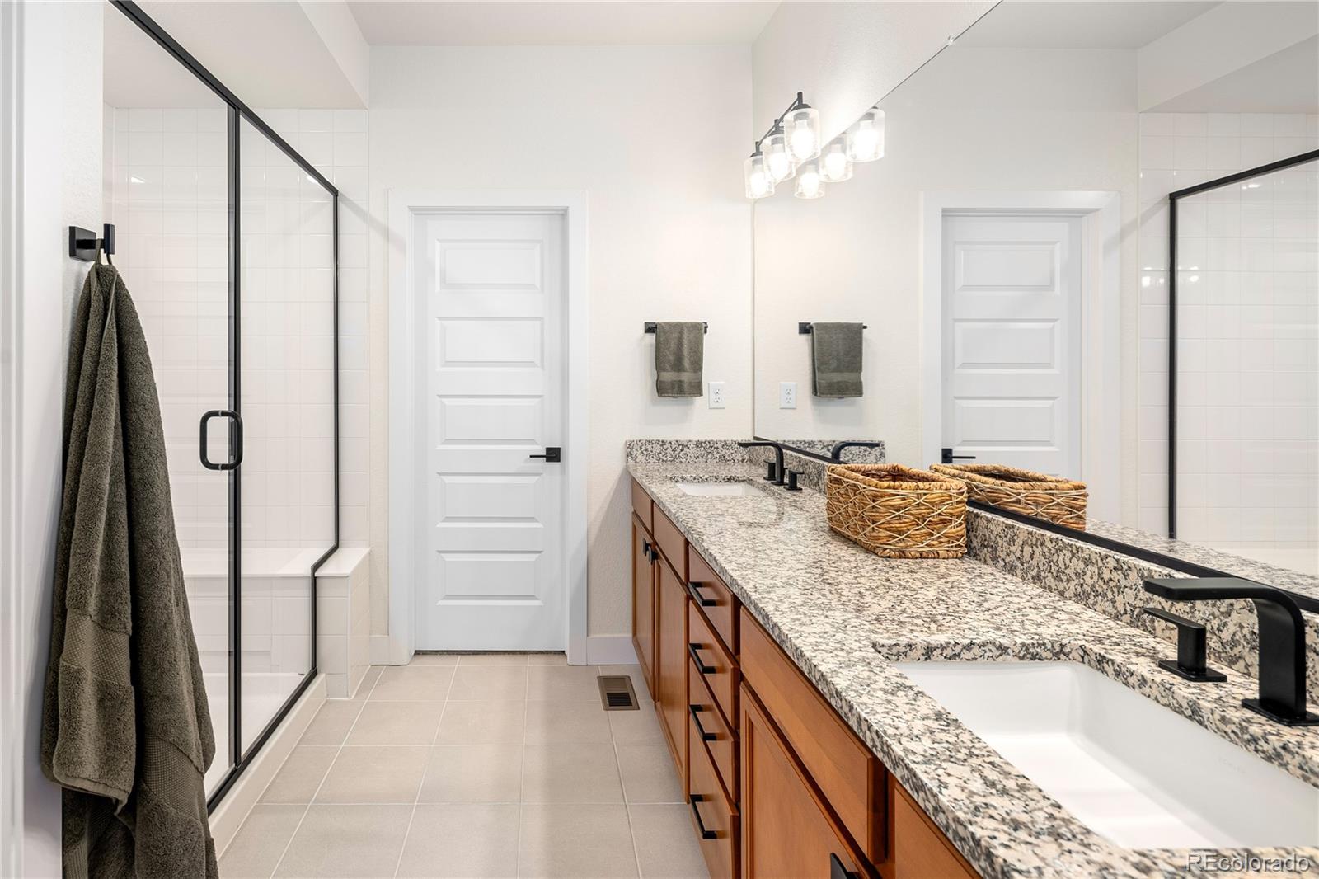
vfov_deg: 70.4
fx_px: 623
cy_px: 440
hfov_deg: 93.3
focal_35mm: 17
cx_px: 660
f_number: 8
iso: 400
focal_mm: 17
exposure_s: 1/80
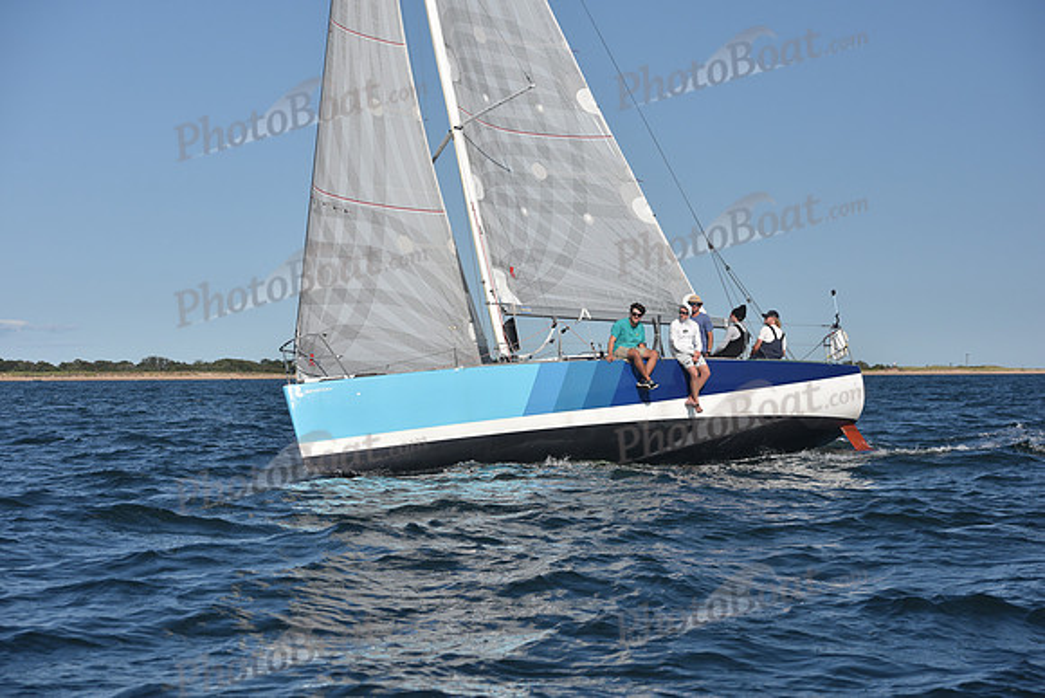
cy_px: 349
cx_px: 522
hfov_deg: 27.0
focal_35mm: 75
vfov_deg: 18.2
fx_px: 2177
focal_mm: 75
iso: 250
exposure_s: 1/1000
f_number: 7.1
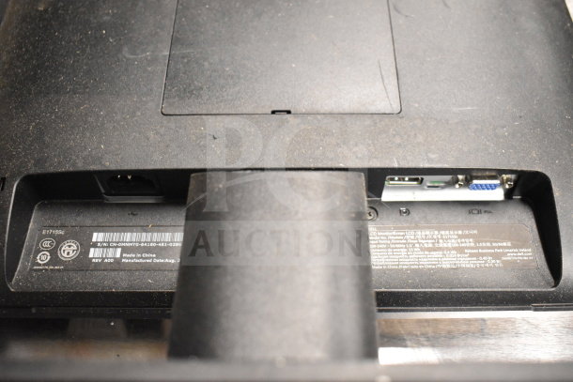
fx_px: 573
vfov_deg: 36.9
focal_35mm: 36
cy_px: 191
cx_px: 286
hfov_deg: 53.1
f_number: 4
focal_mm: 24
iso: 5000
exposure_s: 1/40
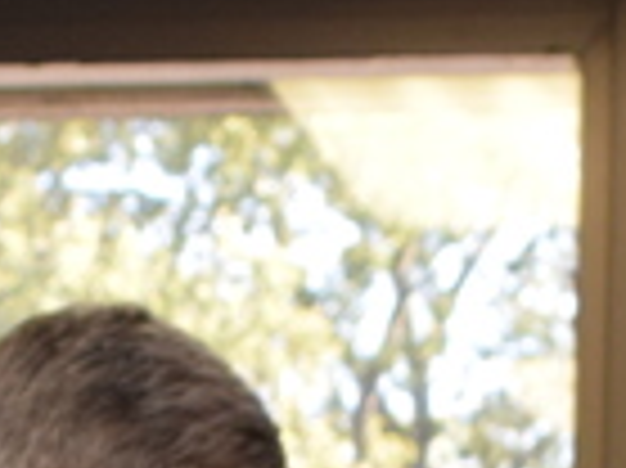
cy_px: 1285
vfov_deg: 6.2
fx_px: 4039
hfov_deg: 8.8
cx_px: 117
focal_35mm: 224
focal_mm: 21
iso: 800
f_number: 4.5
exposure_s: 1/80
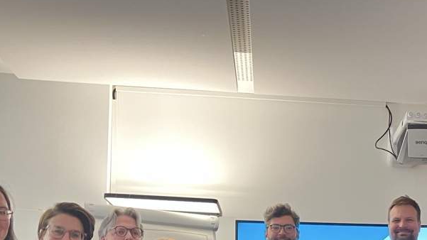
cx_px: 374
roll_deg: -0.1
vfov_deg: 17.2
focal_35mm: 65
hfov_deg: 31.1
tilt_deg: +4.0
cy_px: 332
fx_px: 736
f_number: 1.8
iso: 100
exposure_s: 1/50
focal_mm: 3.99
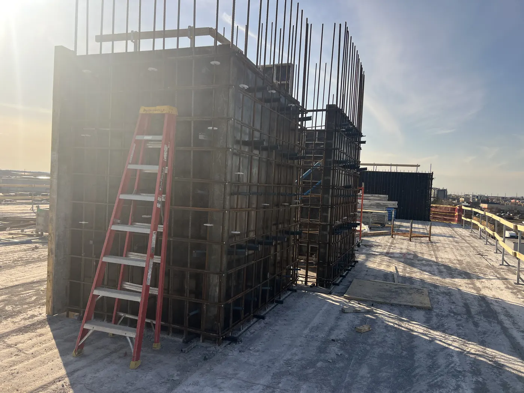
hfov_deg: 67.3
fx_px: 394
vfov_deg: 53.1
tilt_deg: -2.3
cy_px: 196
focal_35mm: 26
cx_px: 262
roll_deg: -3.2
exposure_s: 1/4831
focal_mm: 5.7
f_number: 1.5
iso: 50
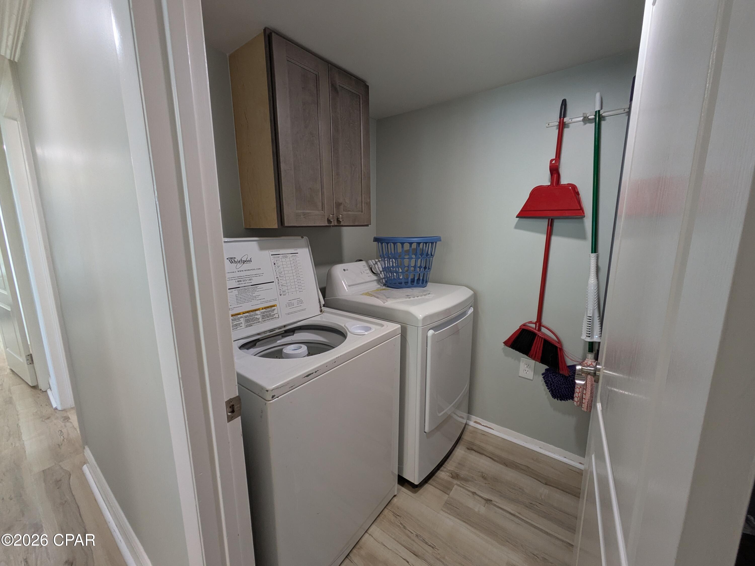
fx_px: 305
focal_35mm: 14
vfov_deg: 85.7
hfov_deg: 102.0
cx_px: 378
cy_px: 283
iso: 108
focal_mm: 1.83
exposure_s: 1/40
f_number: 2.2
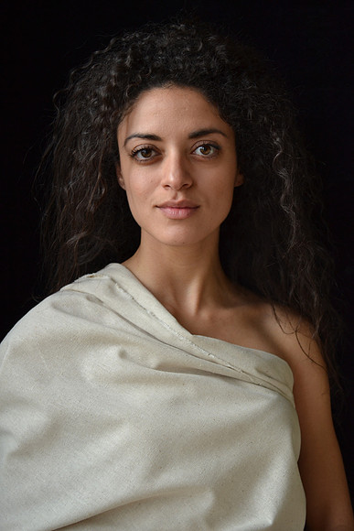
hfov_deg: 25.8
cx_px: 177
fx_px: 774
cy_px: 266
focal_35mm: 52
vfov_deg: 37.8
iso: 400
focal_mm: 35
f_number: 5
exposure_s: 1/60
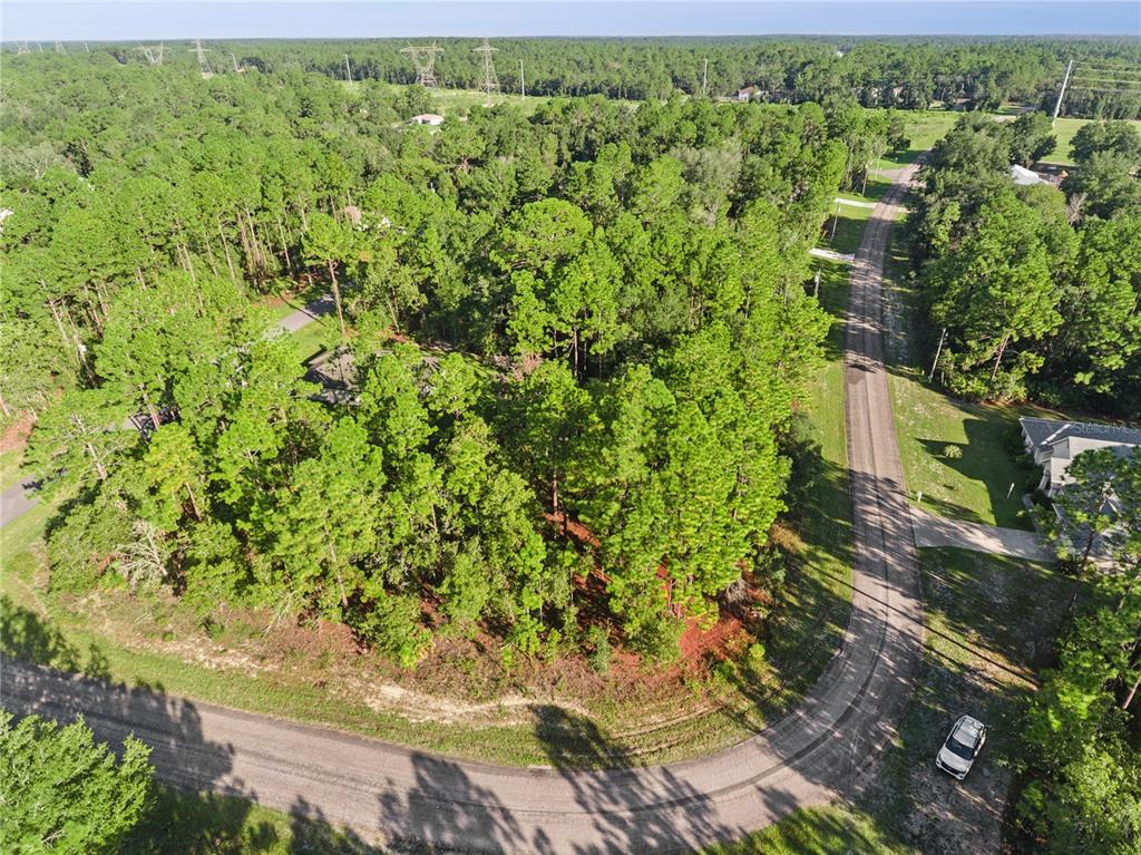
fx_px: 659
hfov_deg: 81.8
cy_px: 428
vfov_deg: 65.9
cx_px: 570
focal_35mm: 20
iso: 100
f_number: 2.8
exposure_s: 1/200
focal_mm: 3.6
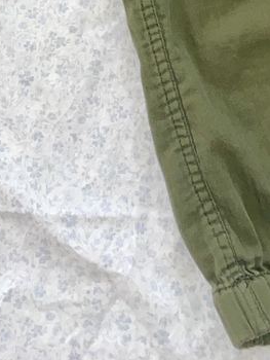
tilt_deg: -71.6
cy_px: -286
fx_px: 1028
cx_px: 22
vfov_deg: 16.6
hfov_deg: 14.8
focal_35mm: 99
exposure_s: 1/33
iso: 50
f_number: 1.6
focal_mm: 4.2
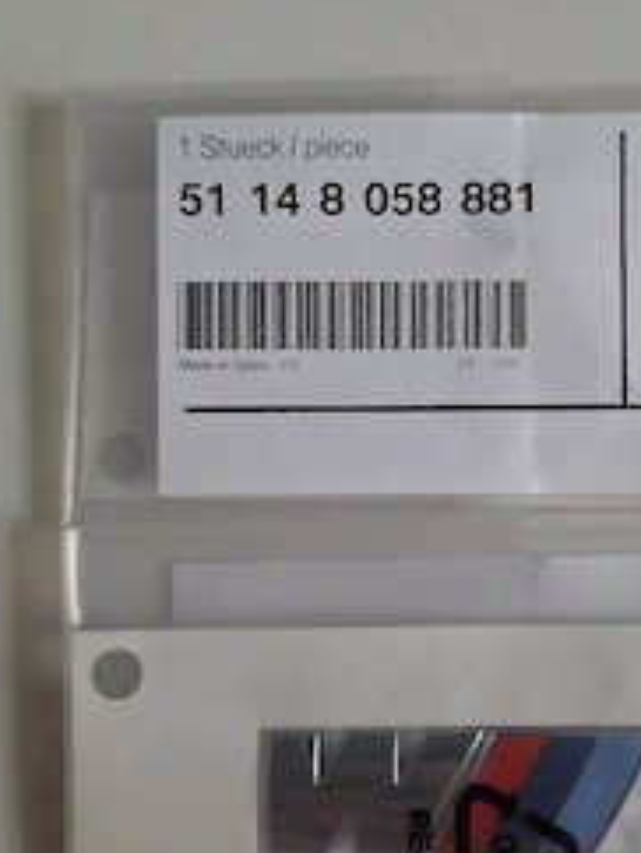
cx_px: 475
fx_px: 937
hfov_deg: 36.9
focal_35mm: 38
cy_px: 437
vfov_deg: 48.9
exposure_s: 1/50
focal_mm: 5.54
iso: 80
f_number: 1.8
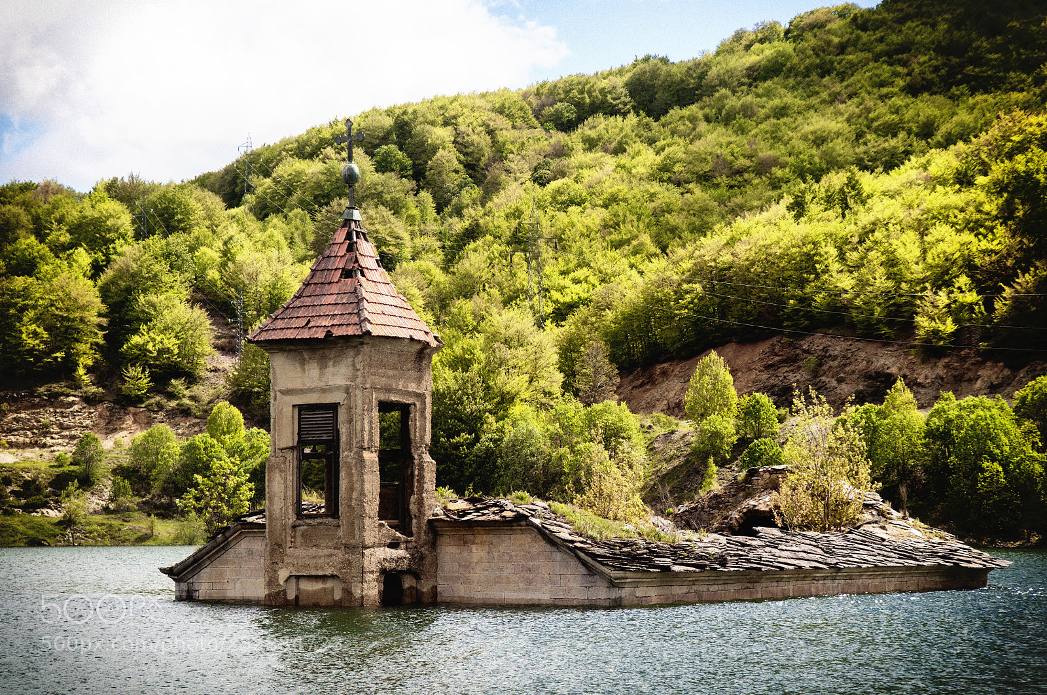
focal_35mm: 75
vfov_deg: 18.1
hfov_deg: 27.0
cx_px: 524
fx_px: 2179
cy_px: 348
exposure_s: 1/800
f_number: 4.5
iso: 200
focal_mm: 50
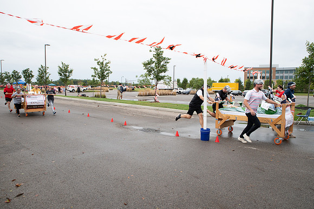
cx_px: 157
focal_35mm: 24
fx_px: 209
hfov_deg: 73.8
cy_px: 104
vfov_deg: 53.1
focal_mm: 24
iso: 640
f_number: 7.1
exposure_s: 1/320
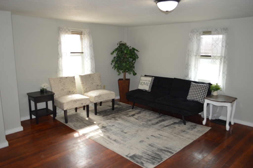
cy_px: 84
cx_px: 126
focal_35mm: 27
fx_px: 190
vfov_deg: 47.9
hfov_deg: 67.4
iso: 400
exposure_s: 1/125
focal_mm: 18
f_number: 4
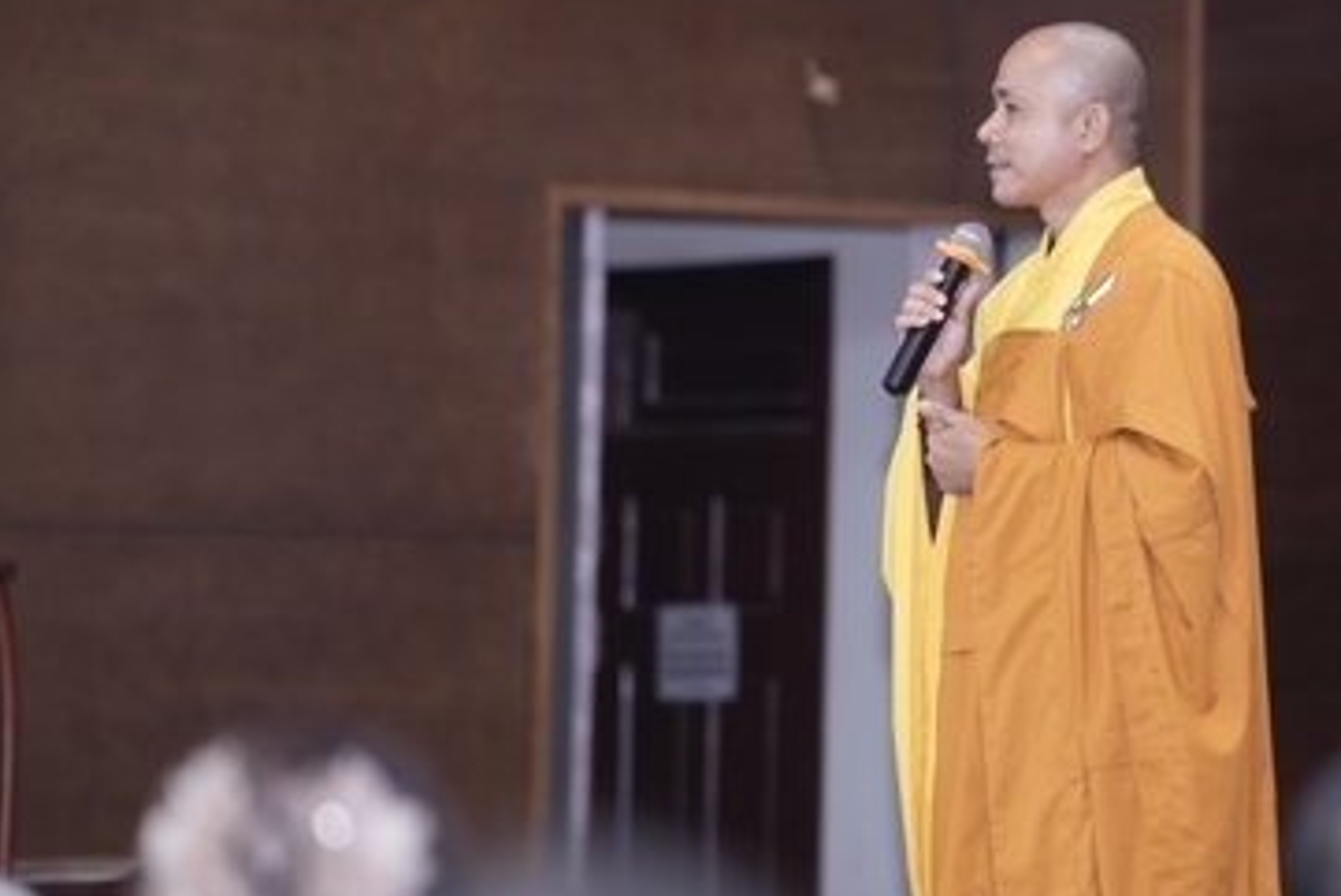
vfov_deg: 5.1
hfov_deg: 7.6
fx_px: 10061
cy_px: 407
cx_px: 999
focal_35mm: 270
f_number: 2.8
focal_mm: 150
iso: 1000
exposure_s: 1/125
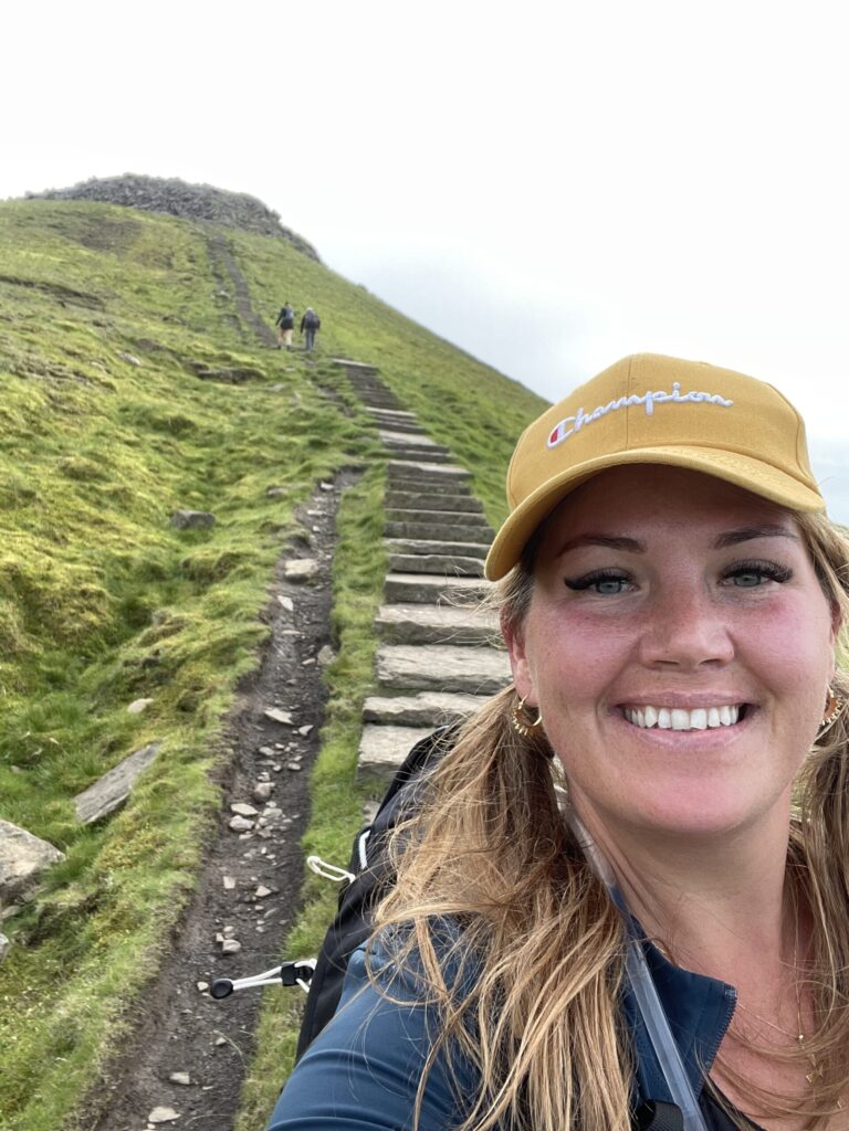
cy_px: 566
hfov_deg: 46.8
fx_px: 981
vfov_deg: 60.0
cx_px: 424
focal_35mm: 30
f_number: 2.2
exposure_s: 1/127
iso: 25
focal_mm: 2.71
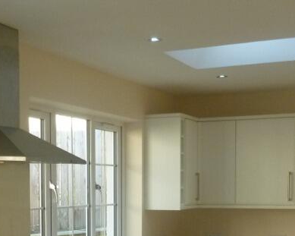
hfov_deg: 26.1
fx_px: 628
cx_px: 76
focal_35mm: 72
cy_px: 231
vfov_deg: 20.6
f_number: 3.3
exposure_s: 1/60
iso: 250
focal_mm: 5
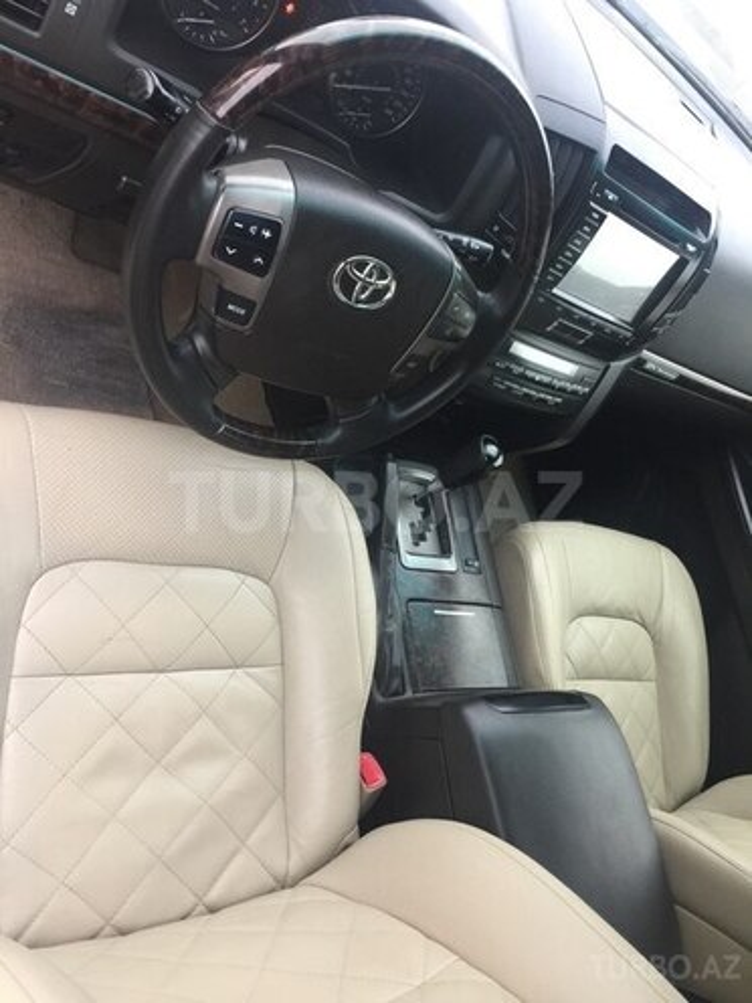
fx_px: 840
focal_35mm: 29
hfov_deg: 48.2
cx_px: 376
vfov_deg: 61.7
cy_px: 502
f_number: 2.2
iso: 100
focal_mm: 4.15
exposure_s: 1/17
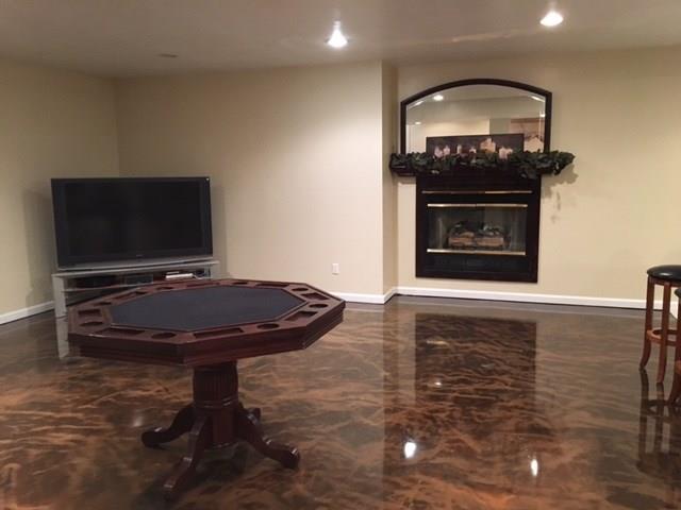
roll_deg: +1.7
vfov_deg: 48.2
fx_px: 571
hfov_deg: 61.7
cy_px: 255
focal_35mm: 29
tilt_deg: -6.0
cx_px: 340
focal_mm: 4.15
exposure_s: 1/15
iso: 200
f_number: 2.2
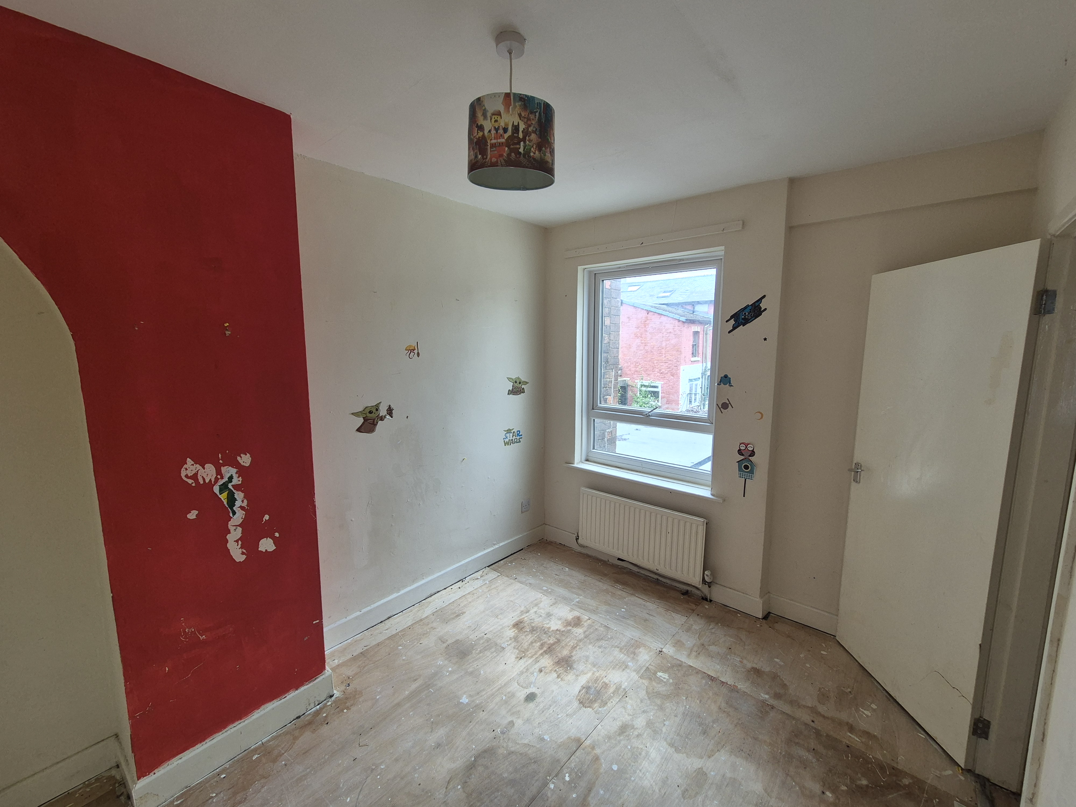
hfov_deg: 106.2
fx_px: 404
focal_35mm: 13
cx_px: 538
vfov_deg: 89.9
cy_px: 404
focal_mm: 2.2
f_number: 2.2
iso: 80
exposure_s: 1/100
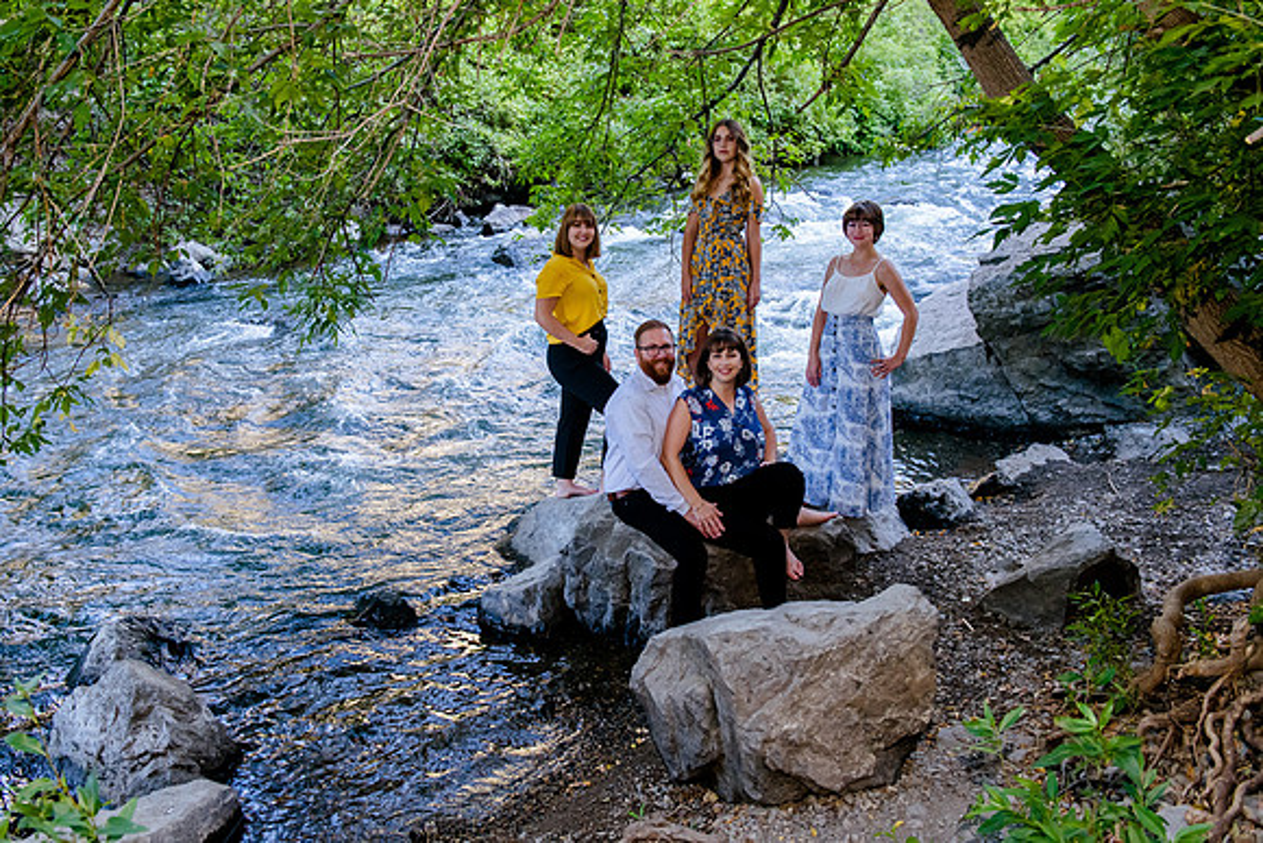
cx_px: 569
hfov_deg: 54.1
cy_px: 384
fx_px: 1234
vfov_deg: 37.7
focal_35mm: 35
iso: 1600
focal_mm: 32
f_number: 5
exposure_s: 1/160
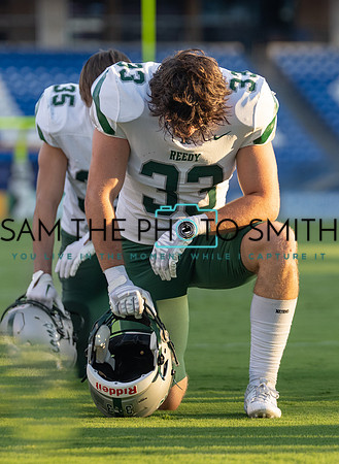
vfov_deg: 6.8
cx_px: 191
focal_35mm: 293
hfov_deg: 5.0
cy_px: 202
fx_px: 3889
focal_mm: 151
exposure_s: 1/1250
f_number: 3.2
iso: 500
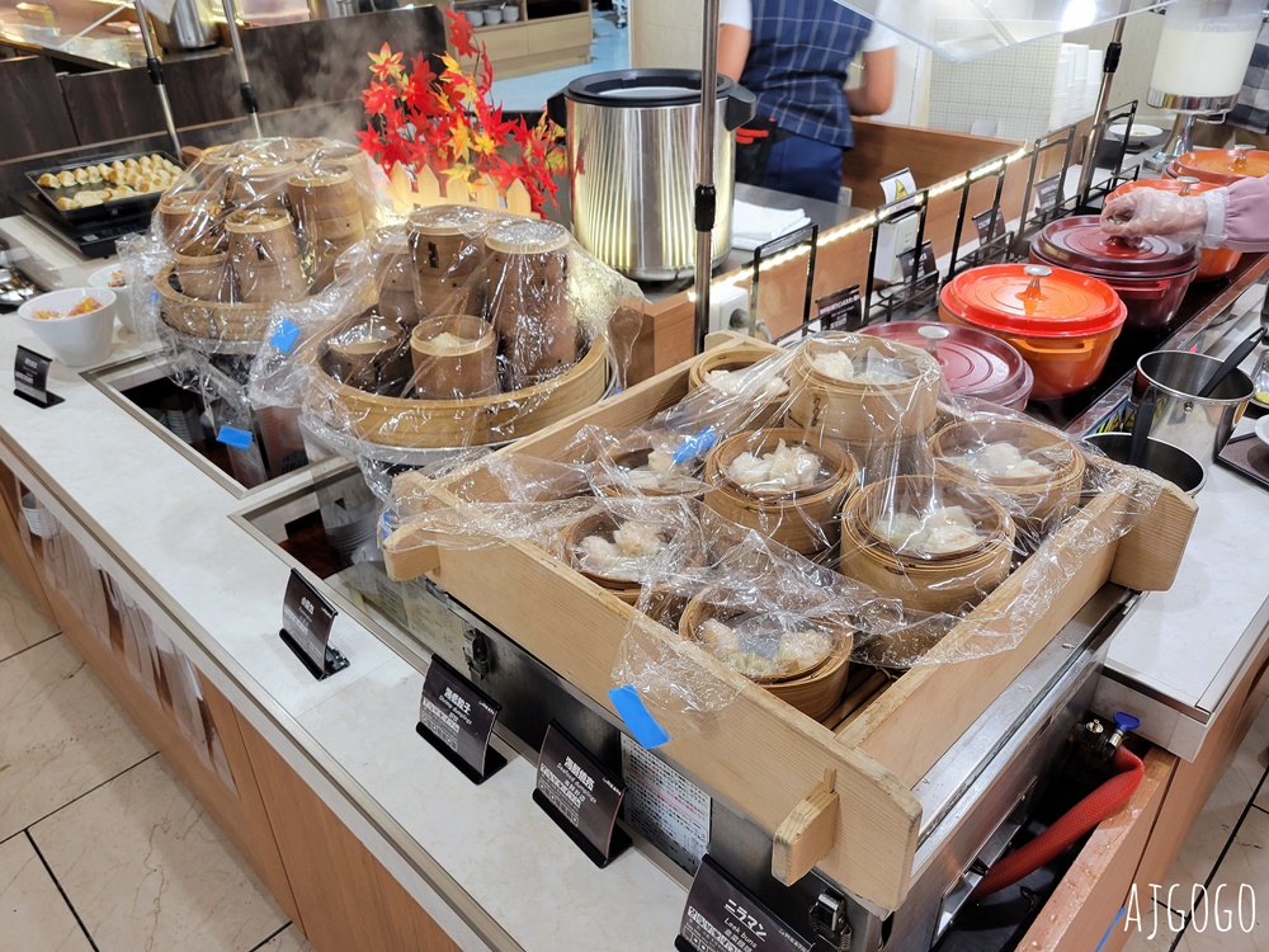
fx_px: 953
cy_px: 476
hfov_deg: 67.3
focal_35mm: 26
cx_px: 634
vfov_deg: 53.1
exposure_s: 1/31
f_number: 1.8
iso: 80
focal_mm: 5.4
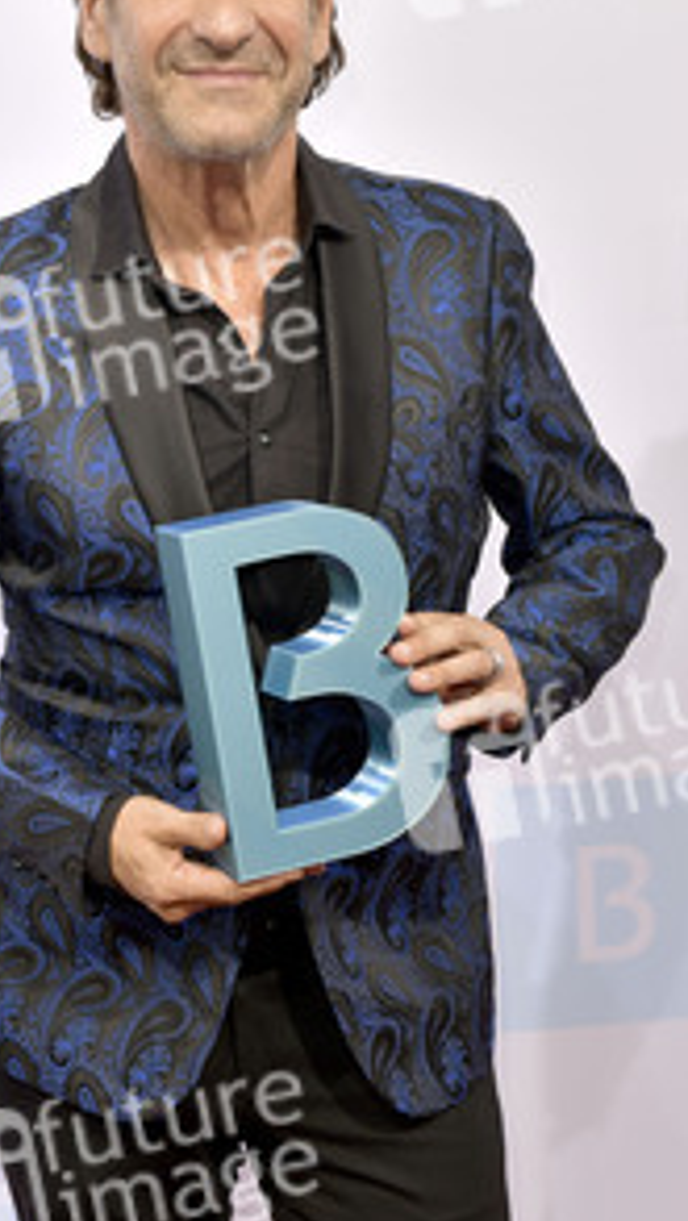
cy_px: 546
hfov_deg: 15.1
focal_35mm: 80
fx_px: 2592
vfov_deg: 26.5
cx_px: 225
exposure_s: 1/160
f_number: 7.1
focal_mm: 56
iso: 320
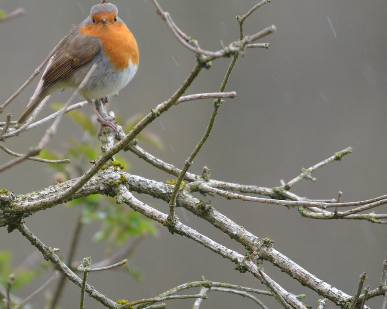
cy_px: 67
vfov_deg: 1.0
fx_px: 17914
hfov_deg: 1.2
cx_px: 68
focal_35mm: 1564
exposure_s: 1/250
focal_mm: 500
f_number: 6.3
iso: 720
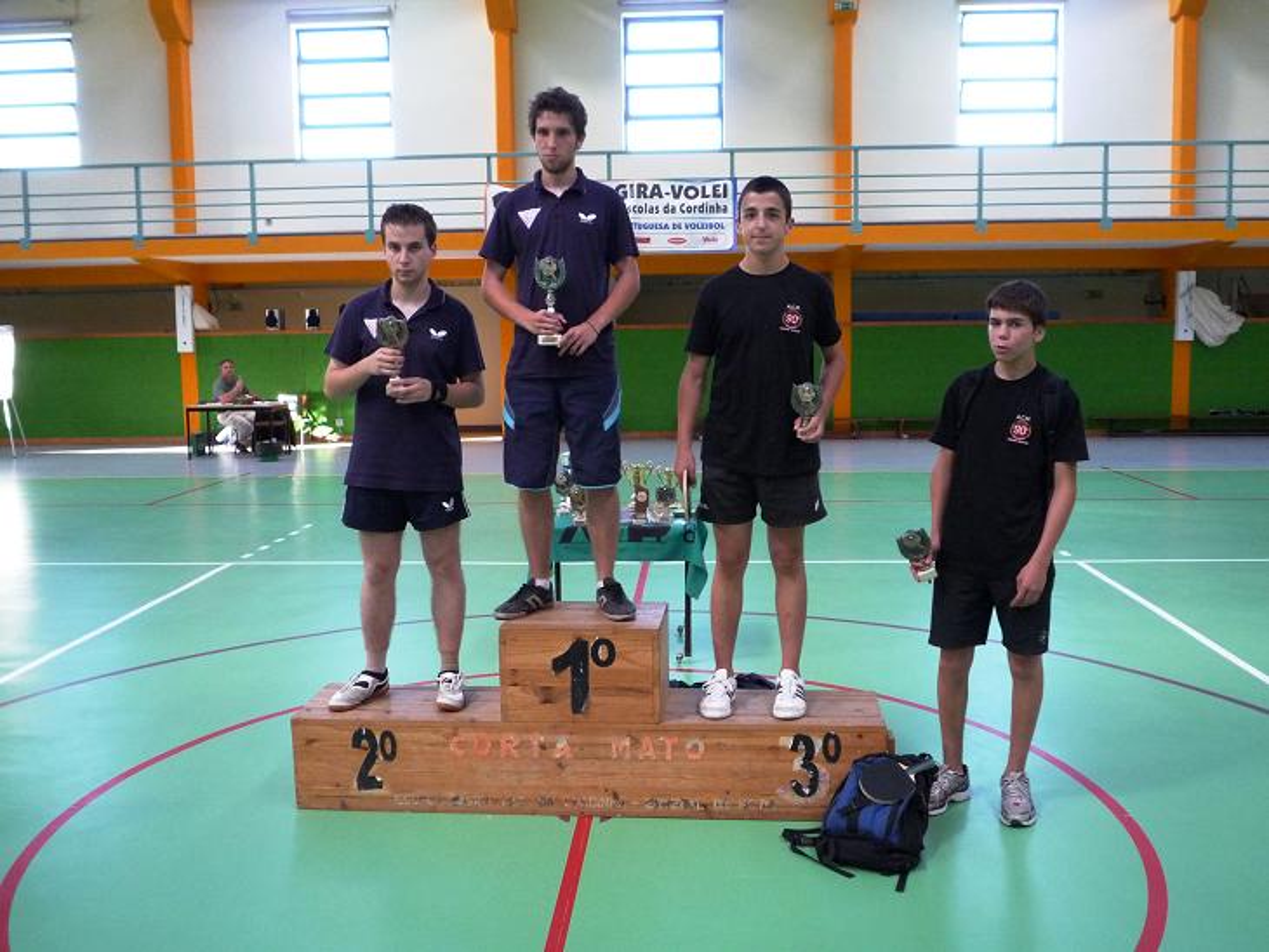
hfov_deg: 55.3
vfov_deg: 43.0
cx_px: 634
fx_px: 1210
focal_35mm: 33
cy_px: 476
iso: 400
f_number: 3.6
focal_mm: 5.8
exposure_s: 1/30
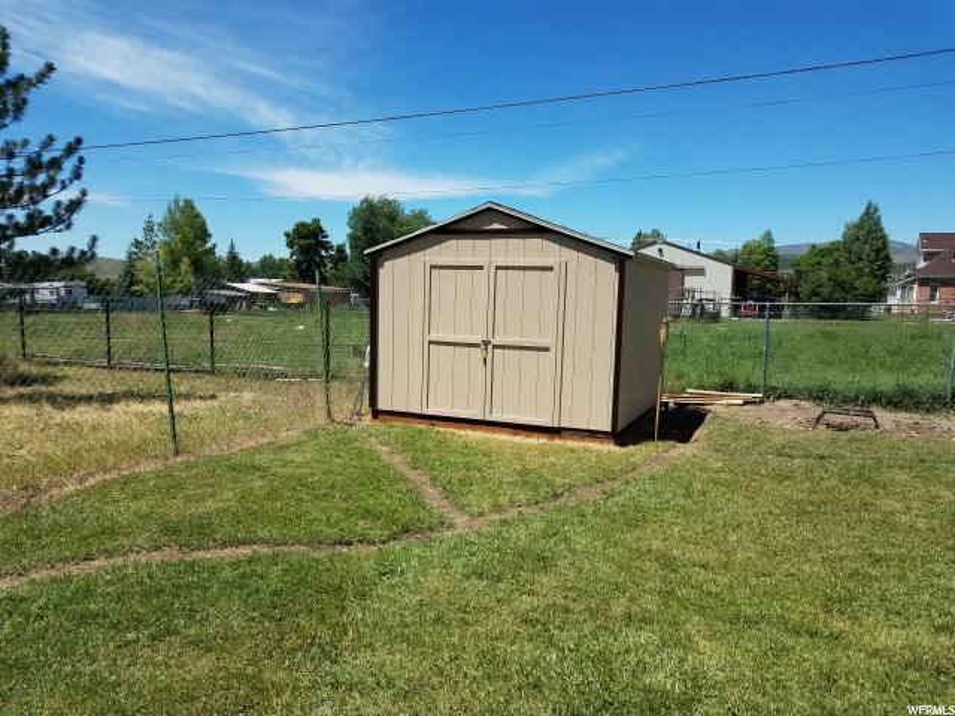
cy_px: 358
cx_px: 478
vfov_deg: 53.1
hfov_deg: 67.3
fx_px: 717
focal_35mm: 26
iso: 40
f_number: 1.7
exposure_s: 1/2168
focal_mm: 4.2
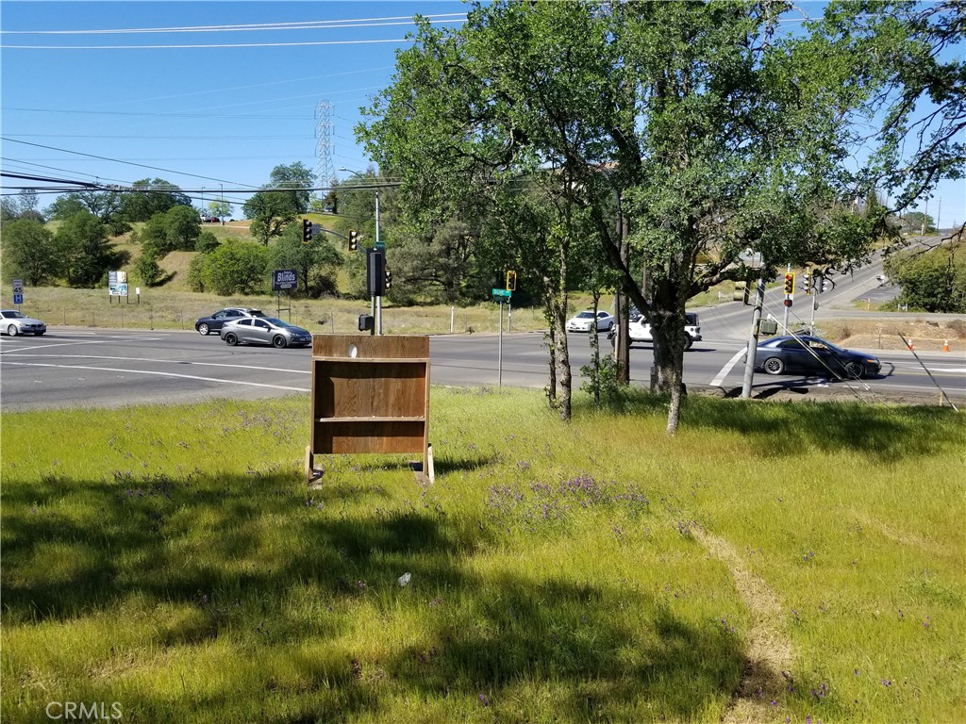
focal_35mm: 26
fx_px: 726
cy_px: 362
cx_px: 483
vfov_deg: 53.1
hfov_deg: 67.3
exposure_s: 1/1716
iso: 50
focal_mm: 4.25
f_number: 1.7
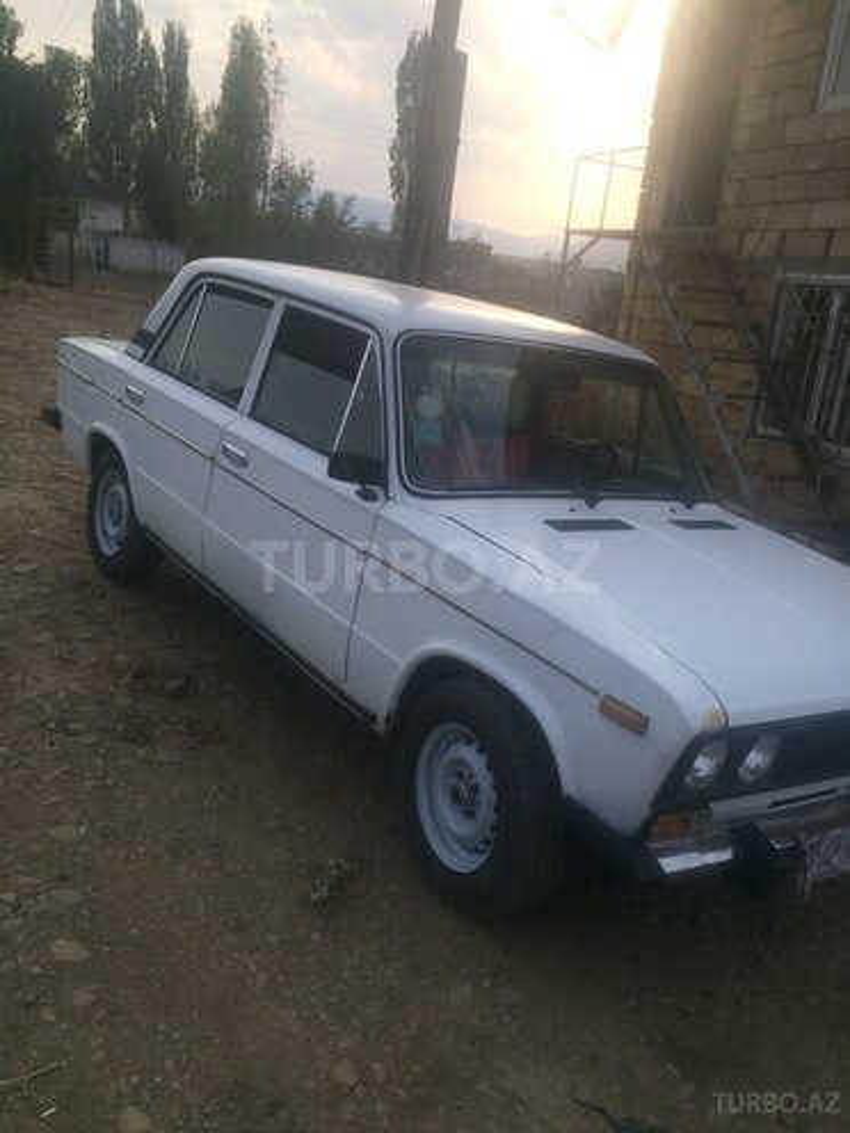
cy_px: 566
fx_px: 949
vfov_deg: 61.7
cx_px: 425
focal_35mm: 29
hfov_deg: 48.2
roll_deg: -8.1
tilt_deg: -22.5
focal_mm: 4.15
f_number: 2.2
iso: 32
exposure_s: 1/873
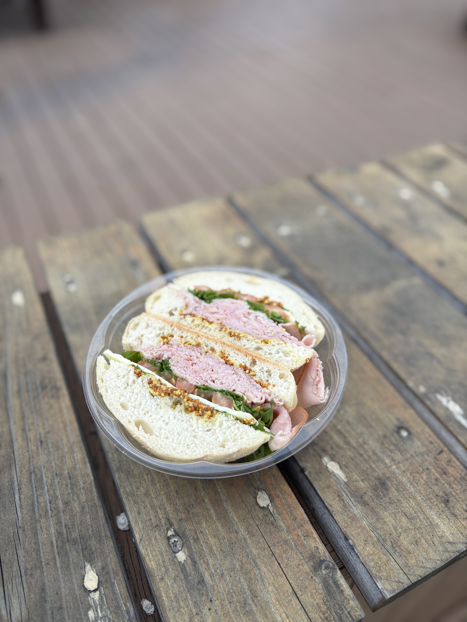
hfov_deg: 53.1
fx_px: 468
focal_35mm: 26
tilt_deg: -43.5
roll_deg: -2.4
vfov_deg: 67.3
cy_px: 311
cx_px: 234
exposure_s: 1/1047
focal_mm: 5.96
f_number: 1.6
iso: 50
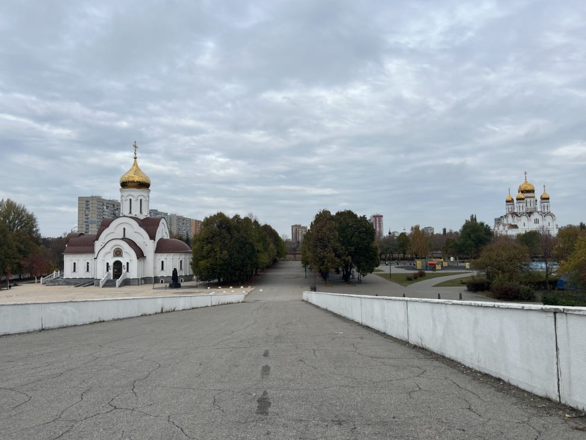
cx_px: 298
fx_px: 457
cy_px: 212
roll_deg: +0.9
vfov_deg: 51.4
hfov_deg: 65.3
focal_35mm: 27
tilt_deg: +3.5
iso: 50
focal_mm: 5.7
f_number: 1.5
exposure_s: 1/3077
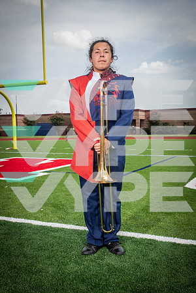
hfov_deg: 31.9
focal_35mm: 42
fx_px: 343
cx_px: 98
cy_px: 146
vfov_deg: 46.4
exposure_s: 1/400
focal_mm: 42
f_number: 7.1
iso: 125
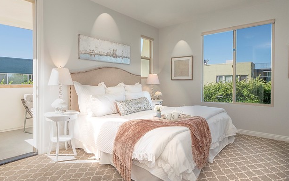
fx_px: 173
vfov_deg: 55.0
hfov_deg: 79.7
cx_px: 140
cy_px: 88
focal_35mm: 22
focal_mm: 10
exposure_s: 1/250
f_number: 8
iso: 640
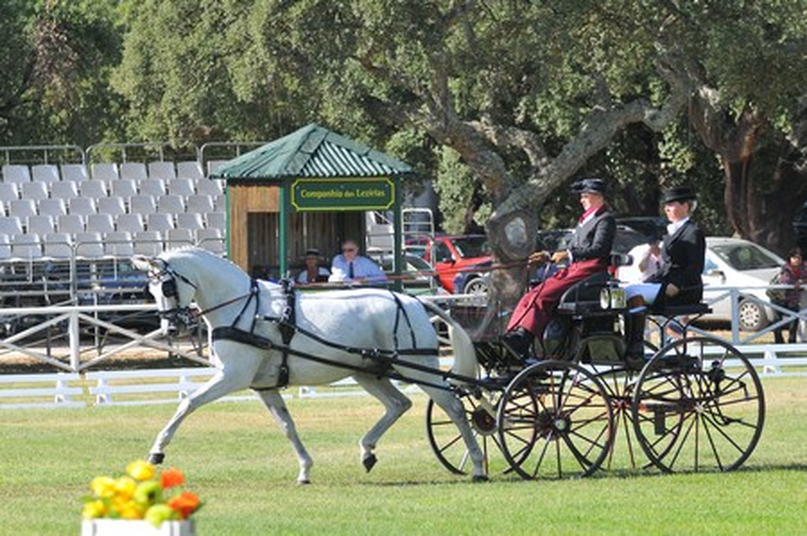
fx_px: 5038
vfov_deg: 6.1
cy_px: 268
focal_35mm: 225
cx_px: 404
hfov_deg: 9.2
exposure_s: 1/640
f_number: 5
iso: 320
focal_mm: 150
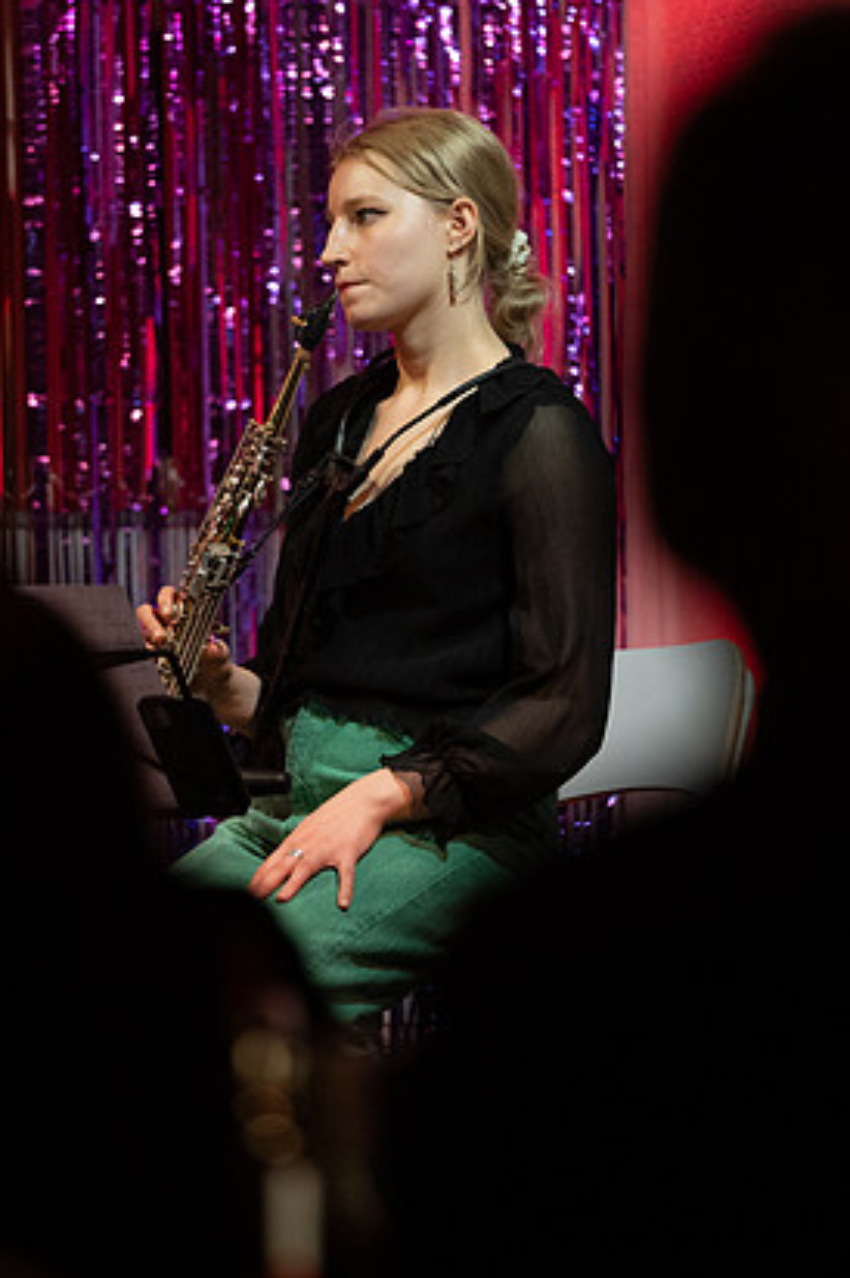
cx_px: 422
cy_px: 664
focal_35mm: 328
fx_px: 11635
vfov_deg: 6.3
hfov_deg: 4.2
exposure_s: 1/250
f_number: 4
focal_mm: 300
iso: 8000
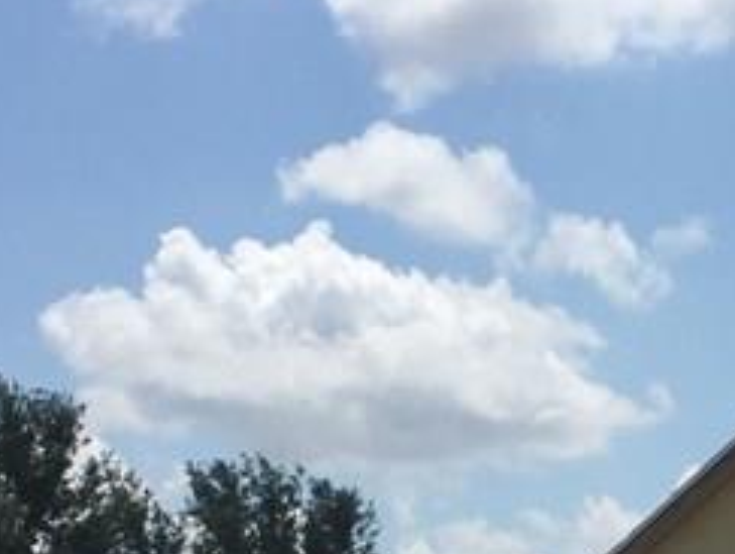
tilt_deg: -1.6
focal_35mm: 122
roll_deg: -1.4
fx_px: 2594
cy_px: 884
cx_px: 705
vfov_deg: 11.6
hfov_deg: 15.9
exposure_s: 1/4405
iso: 32
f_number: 2.2
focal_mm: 4.15
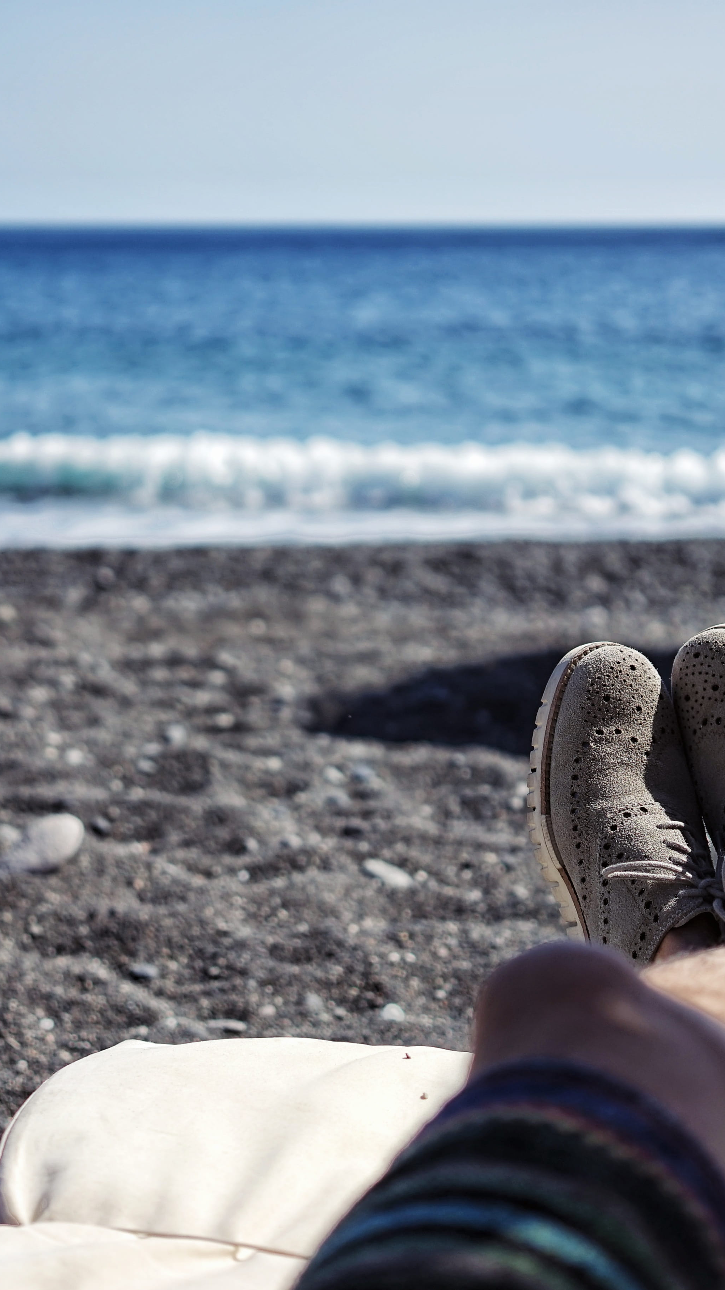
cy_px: 588
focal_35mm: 60
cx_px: 274
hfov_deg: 20.0
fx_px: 2051
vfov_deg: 34.9
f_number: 2.8
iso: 50
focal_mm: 35
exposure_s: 1/1600
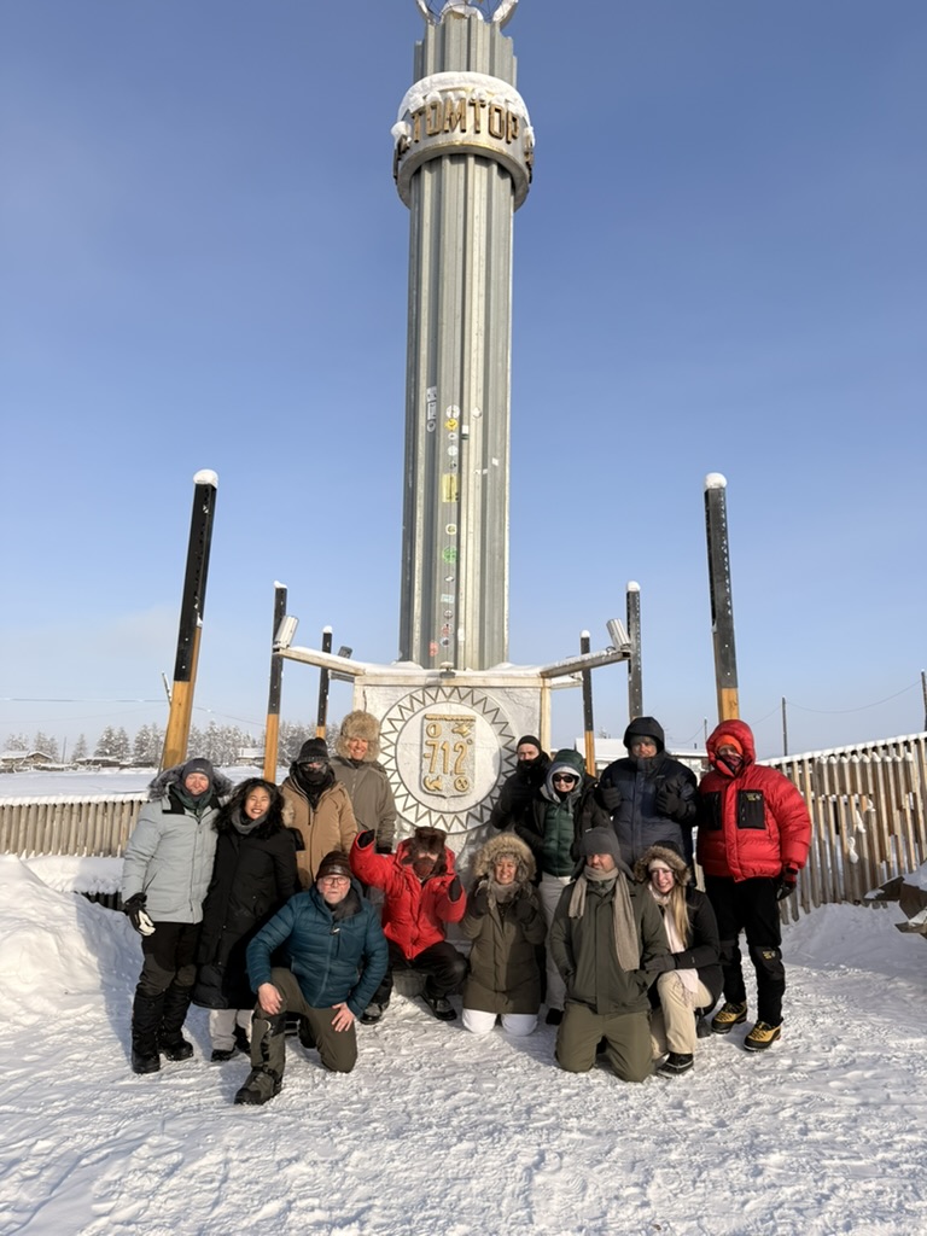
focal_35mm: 24
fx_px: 857
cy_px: 618
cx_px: 464
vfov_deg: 71.6
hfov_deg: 56.8
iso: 80
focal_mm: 6.76
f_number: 1.78
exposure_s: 1/5714
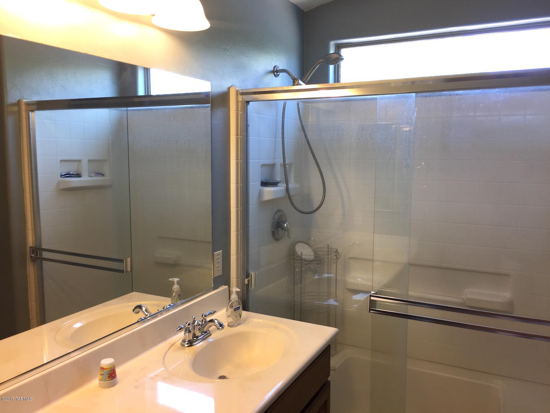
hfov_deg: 61.7
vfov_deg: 48.2
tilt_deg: -6.9
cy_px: 206
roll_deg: -0.1
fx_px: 461
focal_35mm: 29
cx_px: 275
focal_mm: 4.15
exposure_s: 1/40
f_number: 2.2
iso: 32
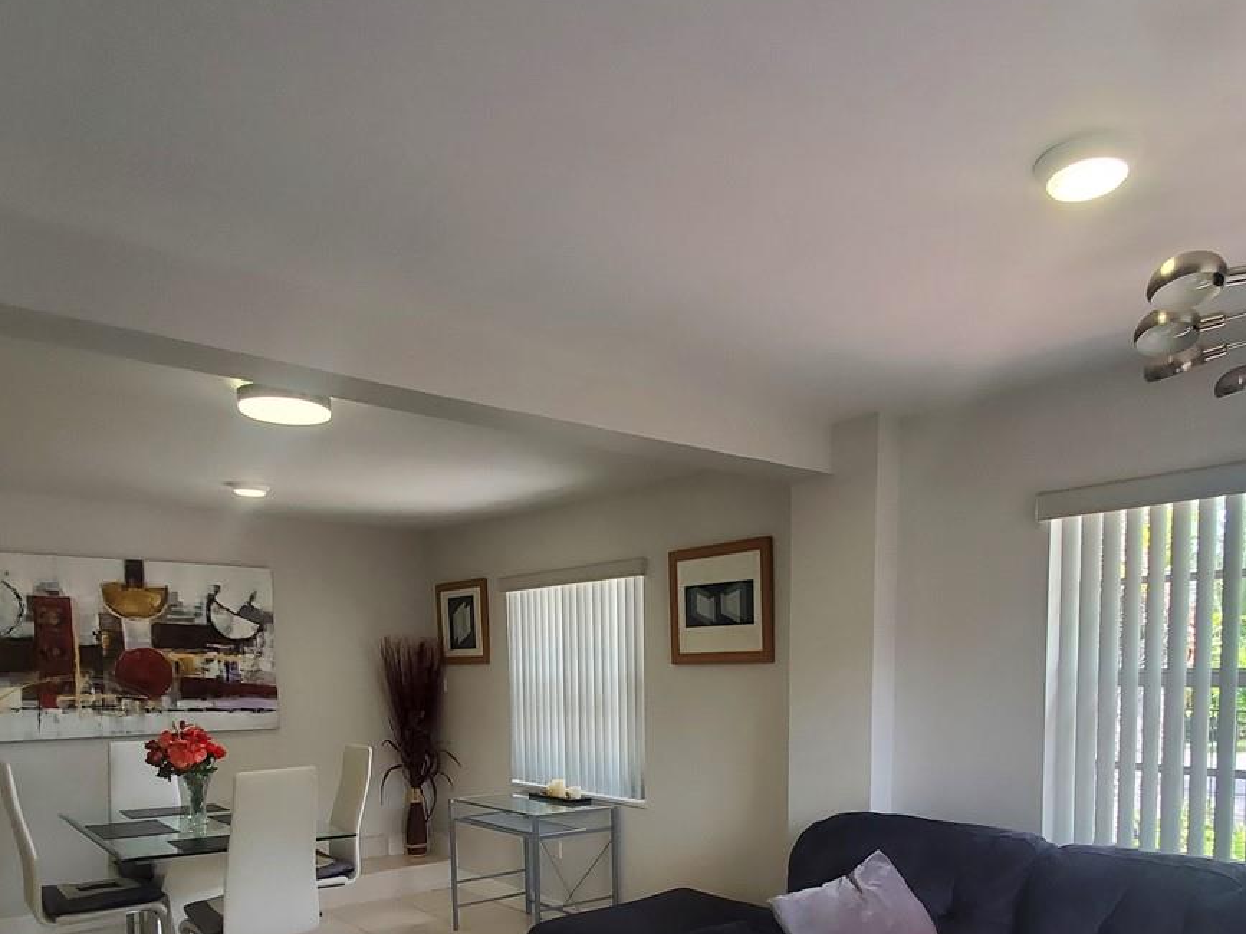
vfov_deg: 53.0
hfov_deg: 71.6
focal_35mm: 24
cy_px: 752
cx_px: 655
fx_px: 864
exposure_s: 1/60
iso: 100
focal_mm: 1.8
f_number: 2.2
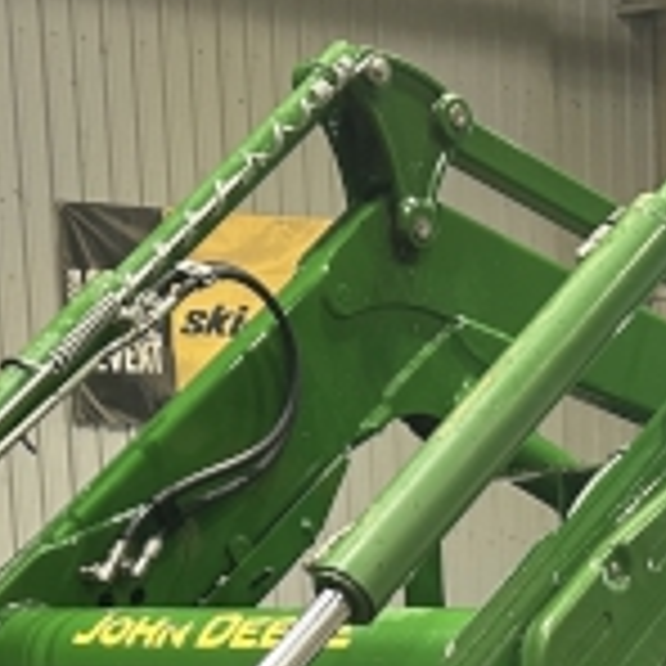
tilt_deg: -8.6
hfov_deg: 14.0
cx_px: 544
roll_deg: +2.7
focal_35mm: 124
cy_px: 990
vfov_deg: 13.3
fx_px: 2699
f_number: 1.5
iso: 80
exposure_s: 1/60
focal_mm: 5.7
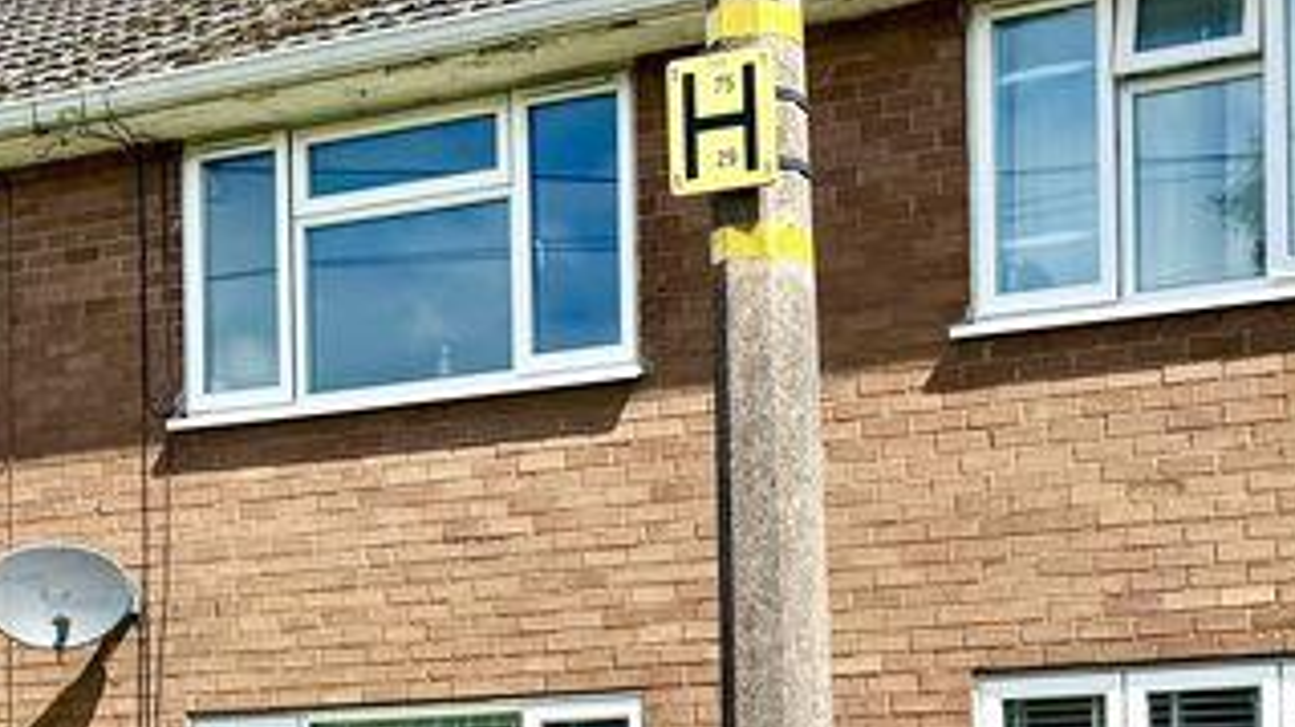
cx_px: 1027
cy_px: 747
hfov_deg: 24.9
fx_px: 2883
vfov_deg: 14.1
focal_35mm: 84
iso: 80
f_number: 1.78
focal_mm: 6.76
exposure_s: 1/4608
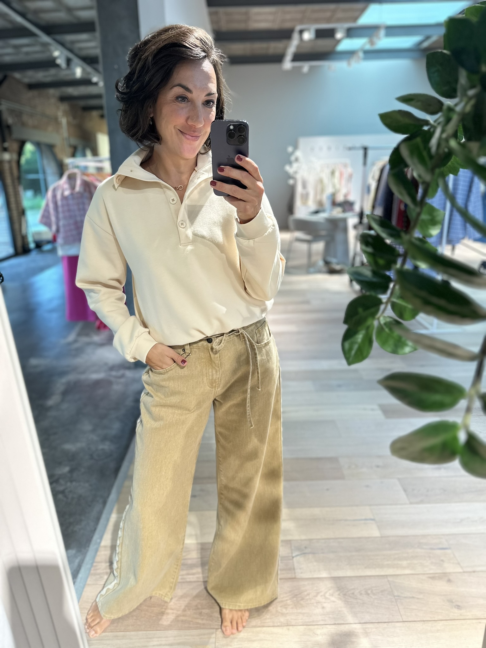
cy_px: 324
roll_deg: +1.7
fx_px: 449
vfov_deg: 71.6
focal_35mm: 24
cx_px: 243
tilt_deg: -24.6
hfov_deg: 56.8
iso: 160
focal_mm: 6.86
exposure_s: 1/100
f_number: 1.78
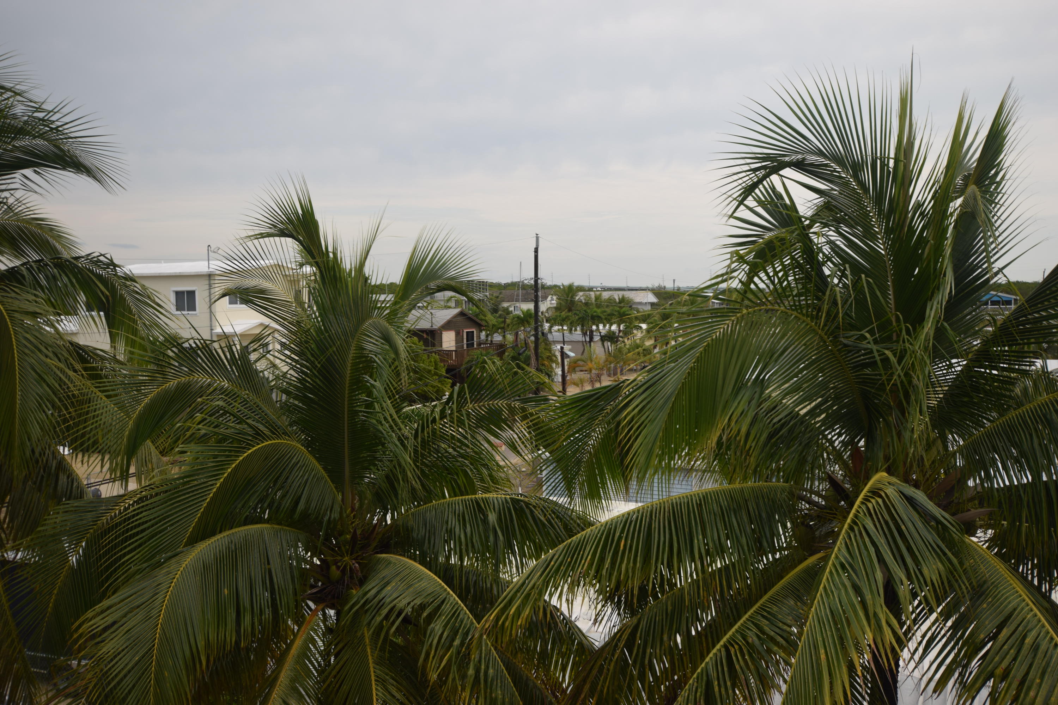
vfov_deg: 36.9
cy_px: 352
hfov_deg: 53.1
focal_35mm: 36
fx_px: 1058
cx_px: 529
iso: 100
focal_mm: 24
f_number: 6.3
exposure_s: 1/160
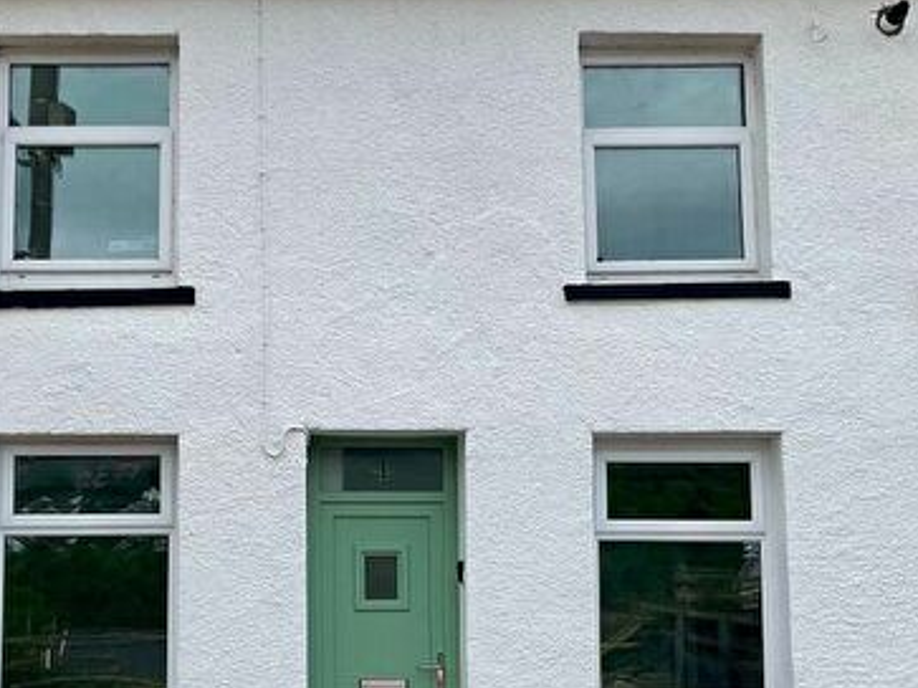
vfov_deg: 26.0
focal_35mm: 56
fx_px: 1485
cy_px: 426
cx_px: 349
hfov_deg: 34.2
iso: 16
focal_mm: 3
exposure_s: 1/1412
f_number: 1.8
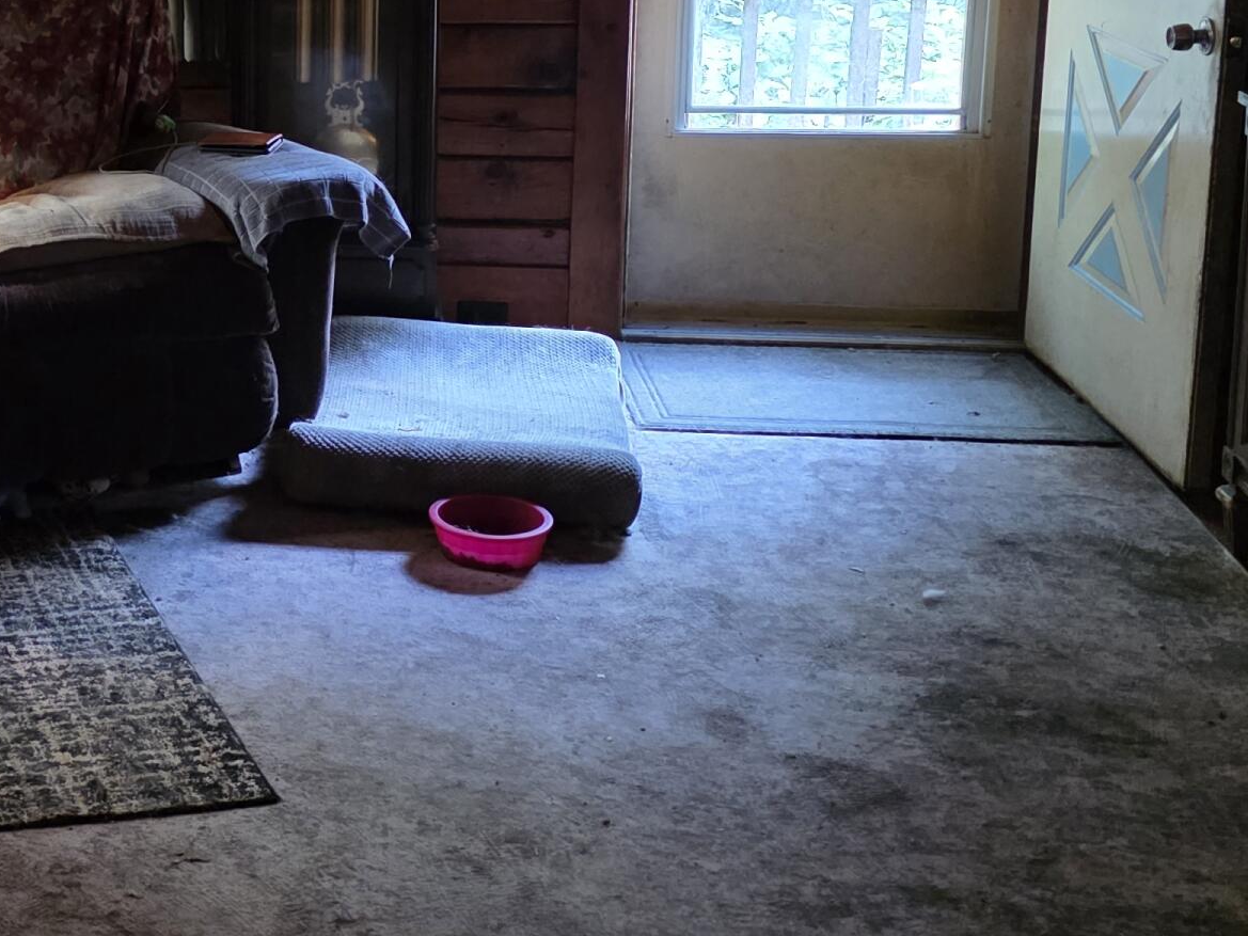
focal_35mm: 59
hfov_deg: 29.6
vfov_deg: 24.1
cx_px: -114
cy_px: 88
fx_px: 2127
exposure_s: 1/120
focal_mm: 6.3
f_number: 1.7
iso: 1600
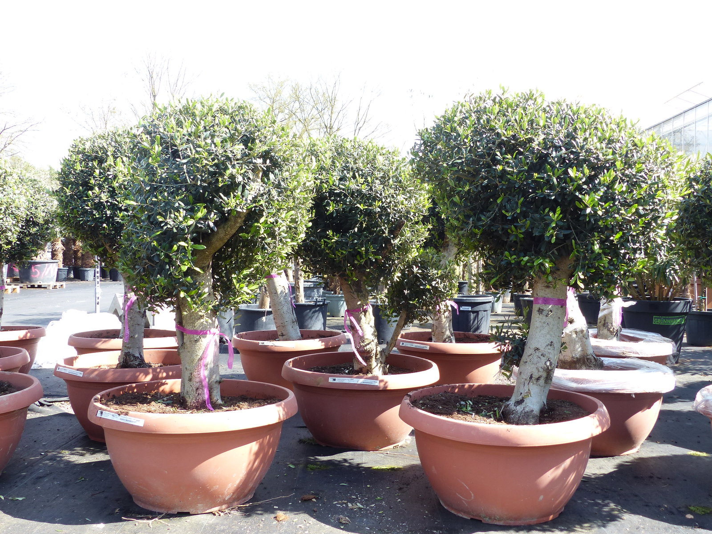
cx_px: 356
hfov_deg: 54.0
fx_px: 699
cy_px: 267
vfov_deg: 41.8
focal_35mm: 34
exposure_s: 1/160
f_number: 4
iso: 100
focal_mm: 6.2
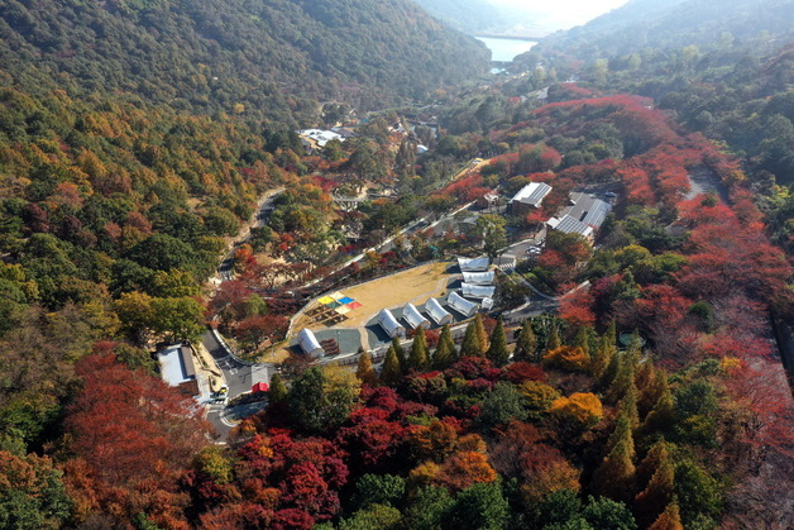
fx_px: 618
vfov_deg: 46.4
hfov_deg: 65.5
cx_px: 397
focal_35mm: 28
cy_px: 265
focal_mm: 10.26
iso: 100
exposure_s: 1/400
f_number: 5.6
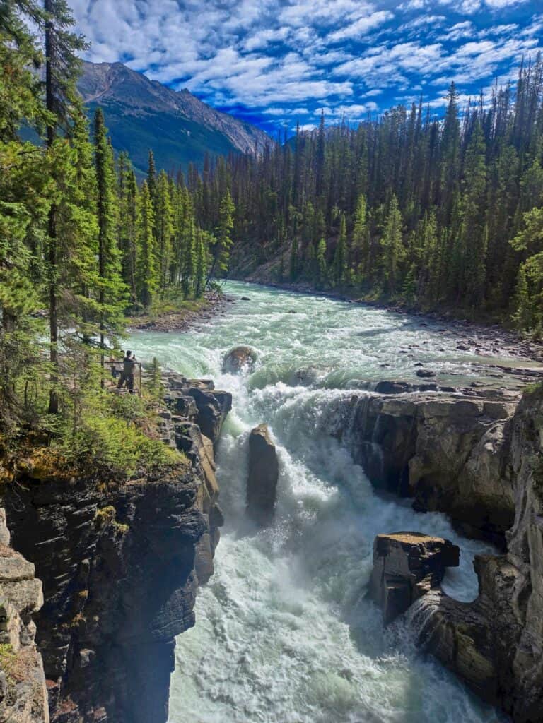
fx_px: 481
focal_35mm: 23
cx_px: 272
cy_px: 362
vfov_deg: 73.9
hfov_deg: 58.9
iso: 25
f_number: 1.8
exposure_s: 1/1946
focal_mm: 5.4
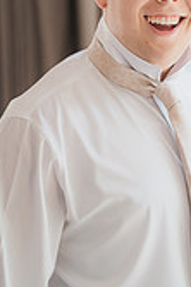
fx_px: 1077
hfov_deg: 10.1
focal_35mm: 135
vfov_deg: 15.2
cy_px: 84
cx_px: 191
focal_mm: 50
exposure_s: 1/800
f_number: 1.4
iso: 800
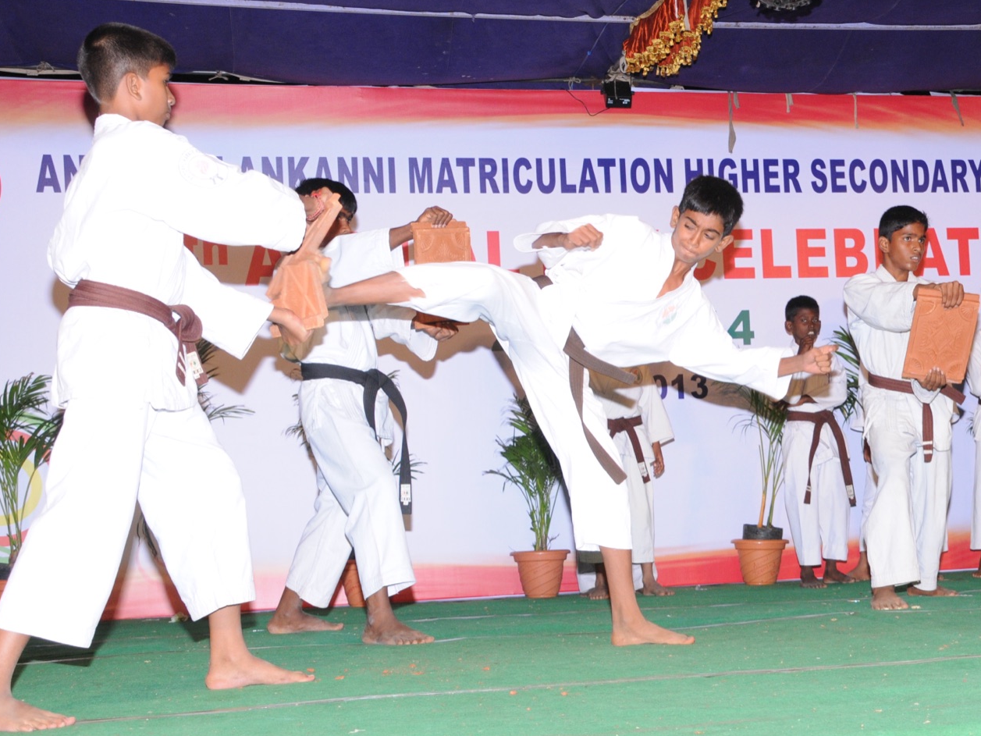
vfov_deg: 22.2
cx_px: 706
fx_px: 1871
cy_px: 405
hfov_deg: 29.0
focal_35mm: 66
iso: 640
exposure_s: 1/125
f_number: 5.6
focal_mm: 30
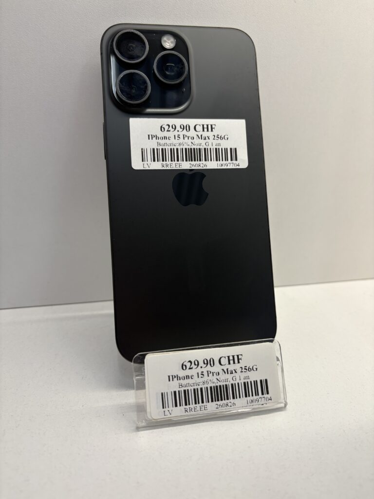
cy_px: 250
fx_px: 375
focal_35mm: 26
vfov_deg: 67.3
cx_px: 187
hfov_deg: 53.1
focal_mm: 5.96
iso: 80
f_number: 1.6
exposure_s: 1/100
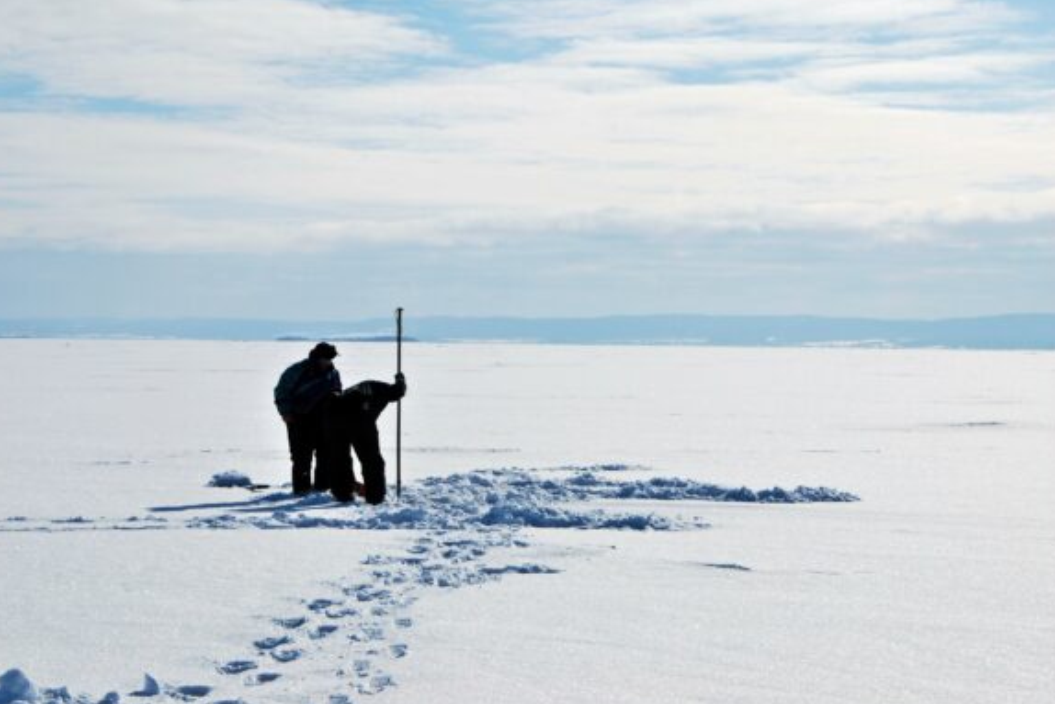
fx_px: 2550
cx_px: 478
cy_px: 322
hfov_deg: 23.4
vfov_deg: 15.7
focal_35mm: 87
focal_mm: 52
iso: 100
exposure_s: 1/500
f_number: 11
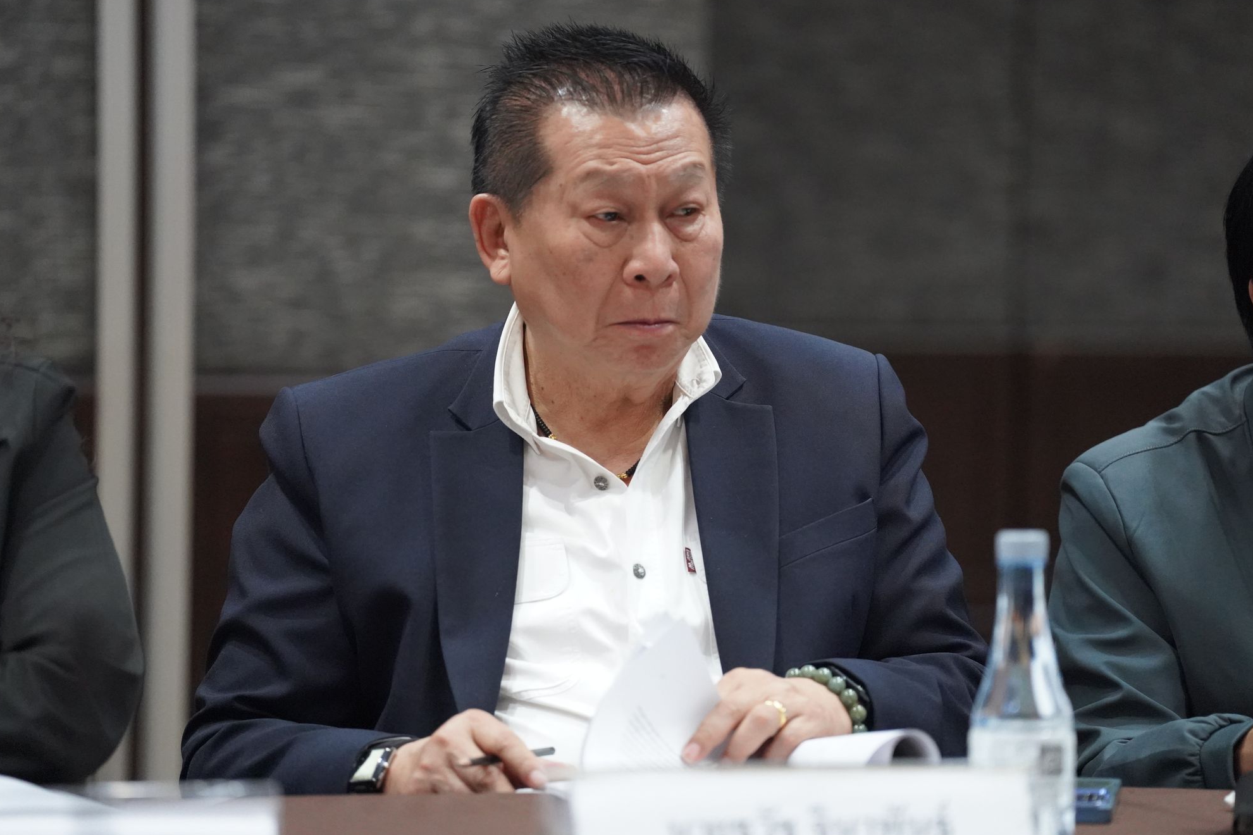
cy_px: 414
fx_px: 6194
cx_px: 646
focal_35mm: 178
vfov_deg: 7.7
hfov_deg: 11.6
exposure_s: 1/400
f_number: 2.8
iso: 10000
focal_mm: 168
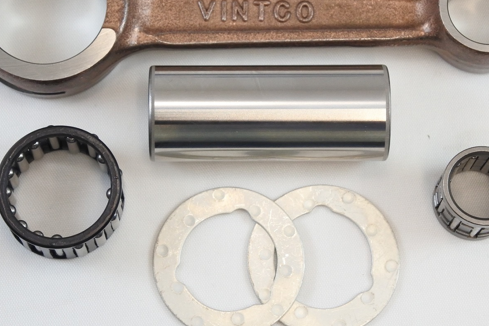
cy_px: 129
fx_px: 1386
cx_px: 260
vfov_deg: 13.4
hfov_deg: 20.0
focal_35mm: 102
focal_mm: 26
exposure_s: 1/125
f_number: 5.3
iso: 640
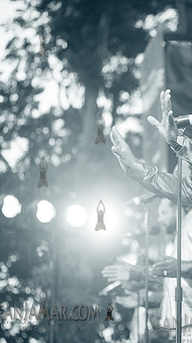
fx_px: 1151
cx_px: 215
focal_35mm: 127
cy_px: 172
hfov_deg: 9.4
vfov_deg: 16.9
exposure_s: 1/400
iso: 1250
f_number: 3.2
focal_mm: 80
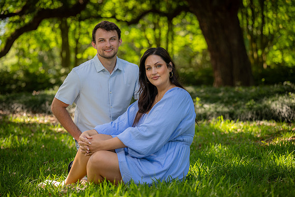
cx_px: 148
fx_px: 795
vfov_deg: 14.1
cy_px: 98
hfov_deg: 21.0
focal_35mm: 97
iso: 100
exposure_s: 1/125
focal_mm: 97
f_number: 3.2
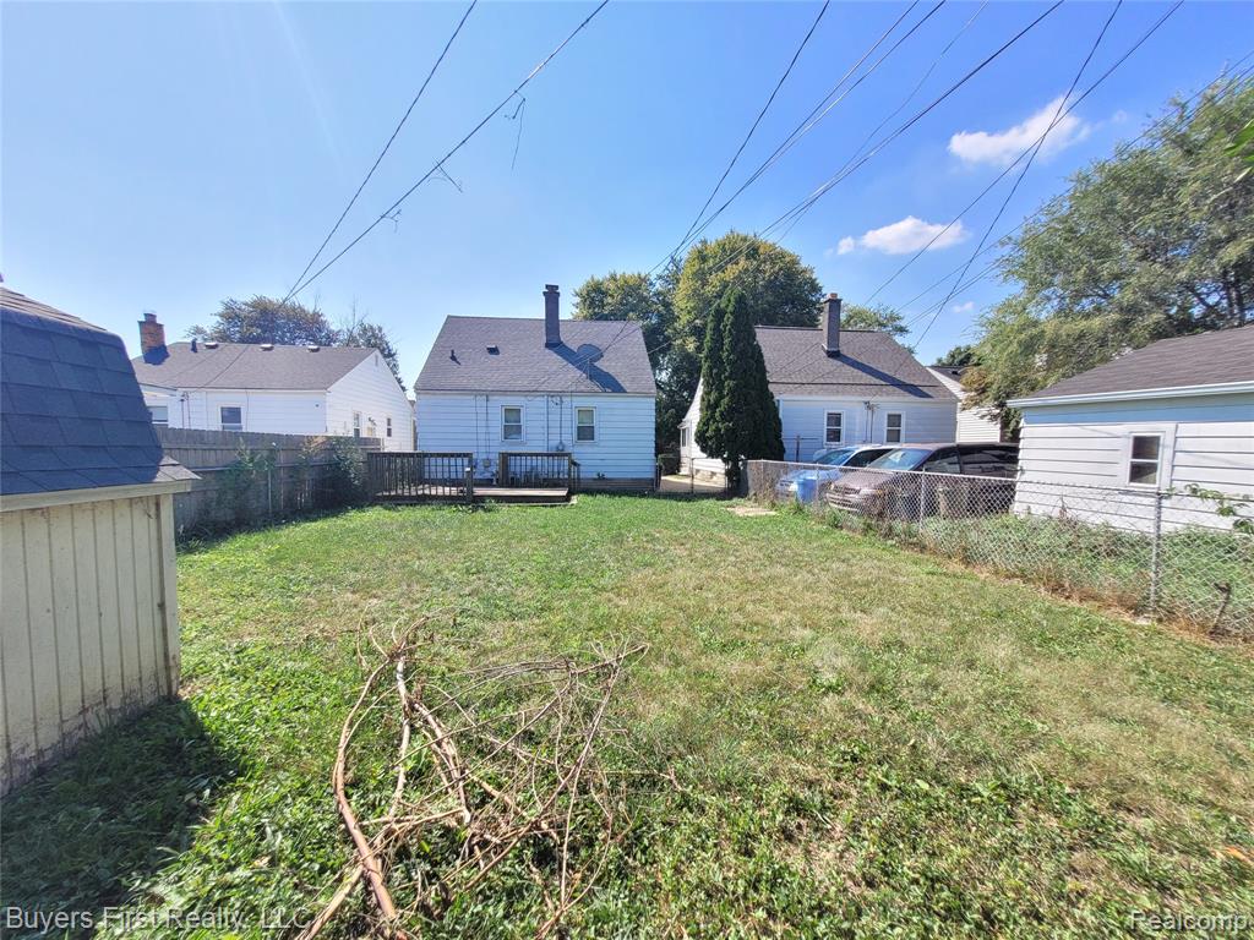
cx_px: 627
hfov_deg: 106.2
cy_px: 470
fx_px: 471
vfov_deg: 89.9
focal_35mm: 13
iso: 40
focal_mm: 1.74
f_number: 2.2
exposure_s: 1/756
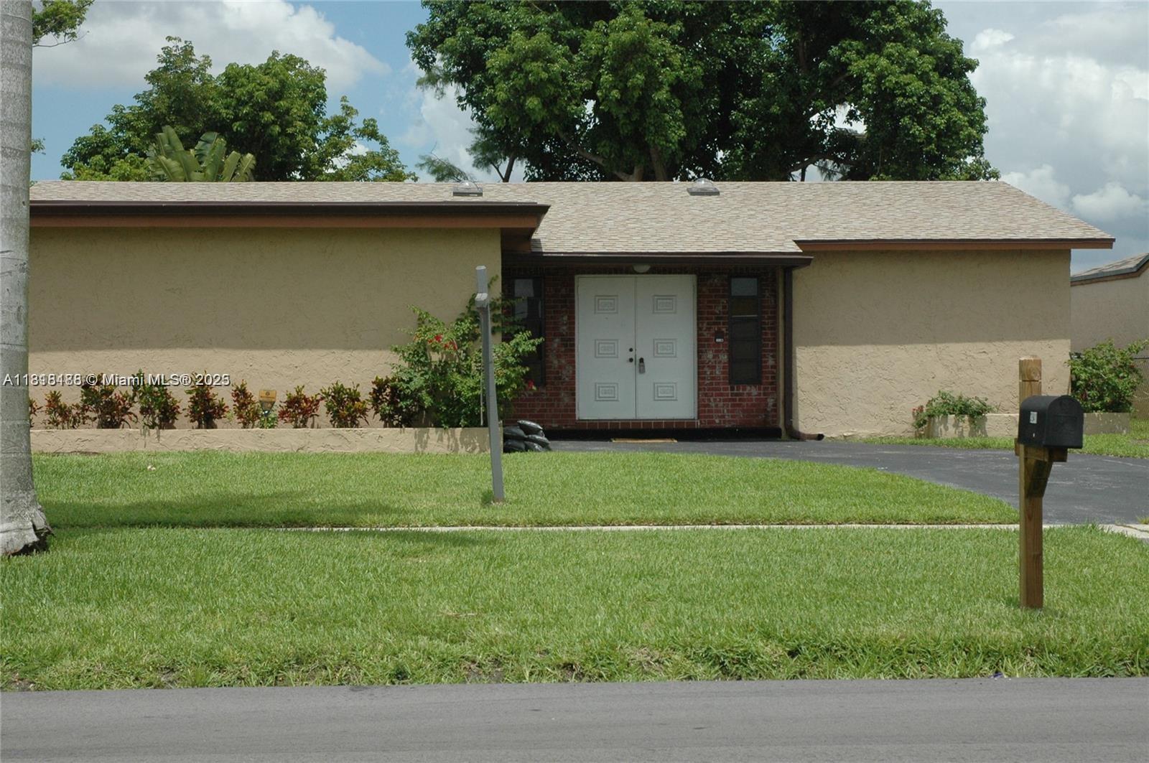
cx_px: 574
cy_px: 382
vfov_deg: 22.6
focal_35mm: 60
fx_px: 1913
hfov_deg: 33.4
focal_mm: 40
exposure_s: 1/500
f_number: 11
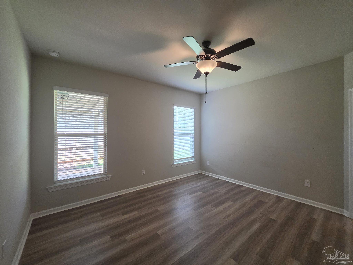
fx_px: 133
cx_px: 176
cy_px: 132
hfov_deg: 106.2
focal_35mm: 13
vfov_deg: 89.9
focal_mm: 2.2
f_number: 1.9
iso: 200
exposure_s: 1/120
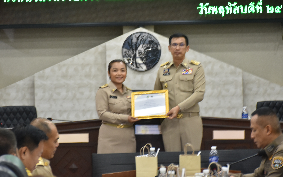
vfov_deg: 10.7
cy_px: 86
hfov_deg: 17.0
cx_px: 142
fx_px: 949
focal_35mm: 123
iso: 800
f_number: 5.3
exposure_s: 1/25
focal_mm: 80
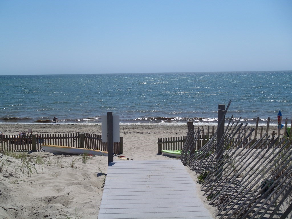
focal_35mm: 43
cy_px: 110
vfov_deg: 33.6
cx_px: 146
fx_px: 363
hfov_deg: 43.9
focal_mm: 7.73
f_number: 13
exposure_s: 1/125
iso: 80
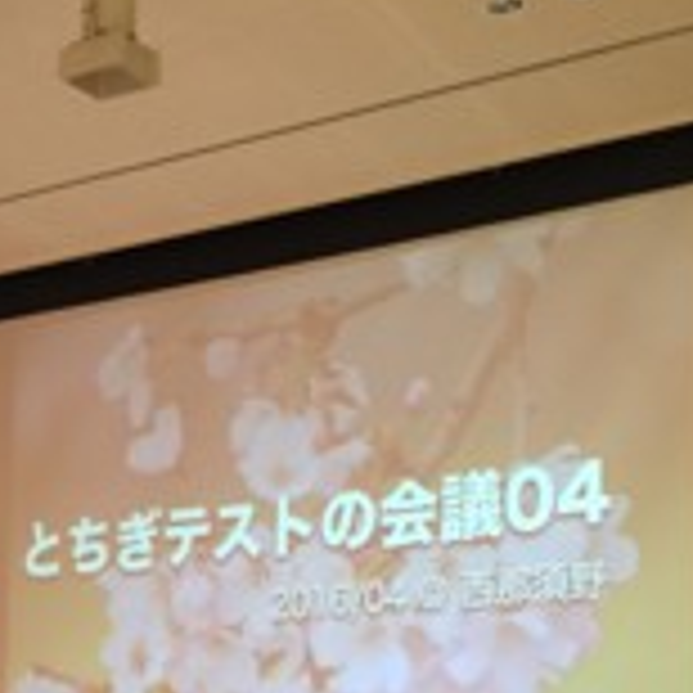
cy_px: 666
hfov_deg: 22.5
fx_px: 1699
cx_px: 68
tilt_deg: +5.2
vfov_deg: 22.3
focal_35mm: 75
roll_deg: -1.2
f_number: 2.2
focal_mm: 4.15
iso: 250
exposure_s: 1/30
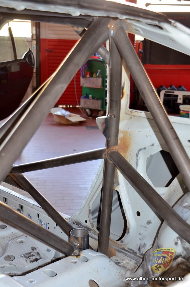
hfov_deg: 23.7
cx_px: 95
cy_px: 144
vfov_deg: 35.1
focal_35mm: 57
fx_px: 453
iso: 1000
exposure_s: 1/60
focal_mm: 38
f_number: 4.2
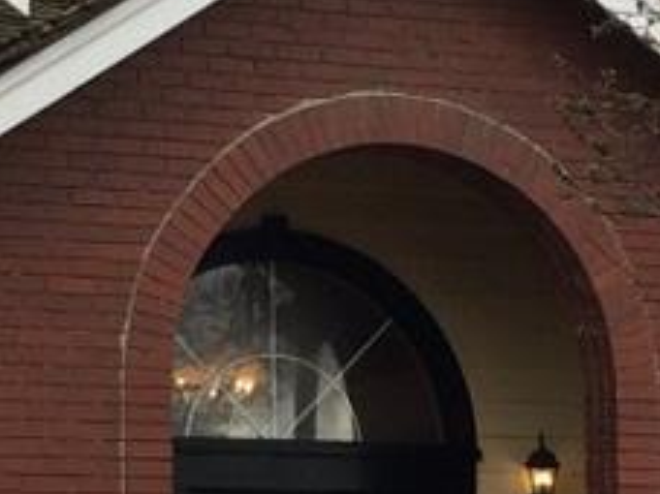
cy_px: 514
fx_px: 3659
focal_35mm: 192
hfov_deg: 10.3
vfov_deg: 7.7
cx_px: 410
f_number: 2.2
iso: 32
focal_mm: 4.15
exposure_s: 1/933
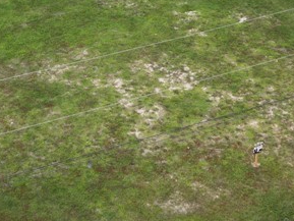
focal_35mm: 85
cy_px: 9
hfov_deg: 22.9
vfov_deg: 17.1
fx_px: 722
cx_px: 85
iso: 100
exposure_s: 1/30
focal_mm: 6.72
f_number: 1.7
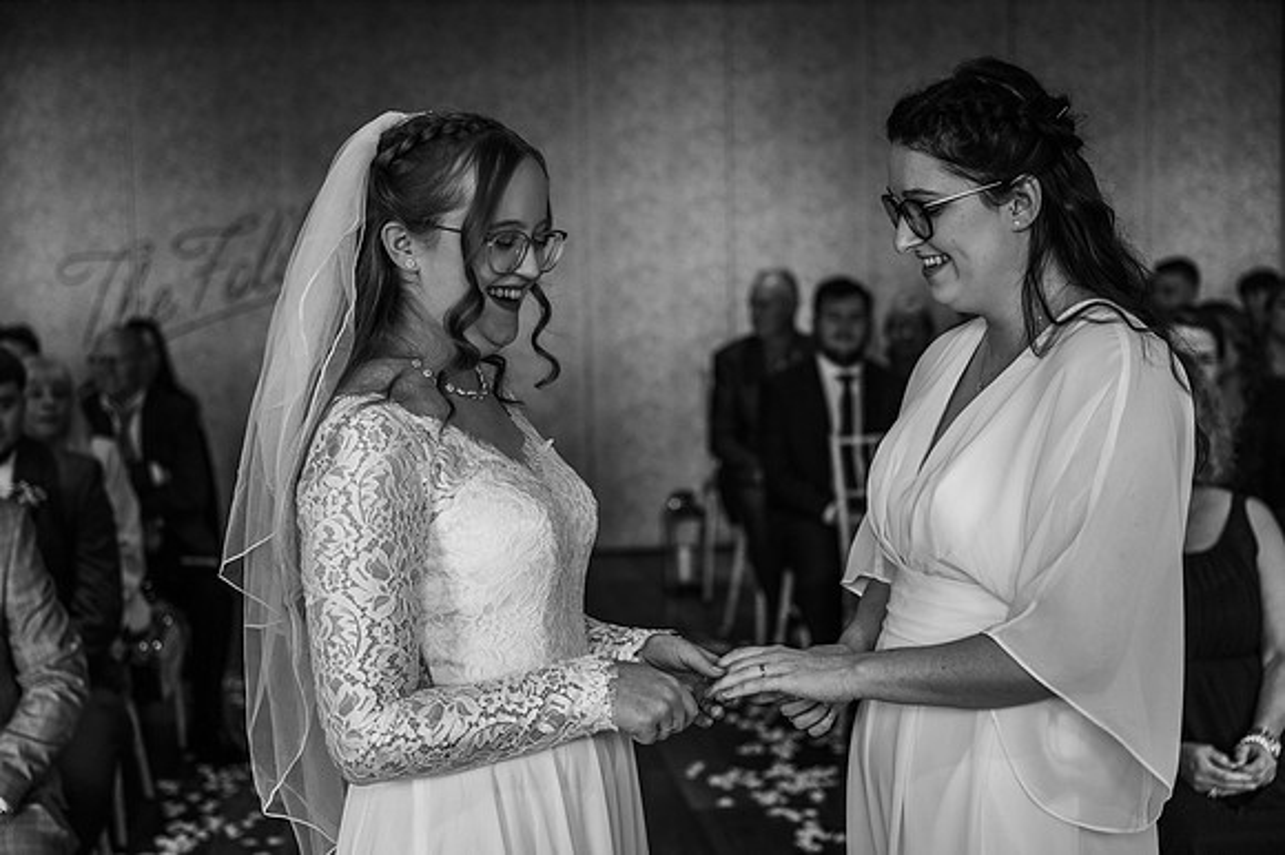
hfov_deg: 38.2
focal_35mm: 52
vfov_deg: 26.0
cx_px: 642
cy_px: 428
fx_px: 1855
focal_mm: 52
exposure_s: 1/200
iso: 500
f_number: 3.2
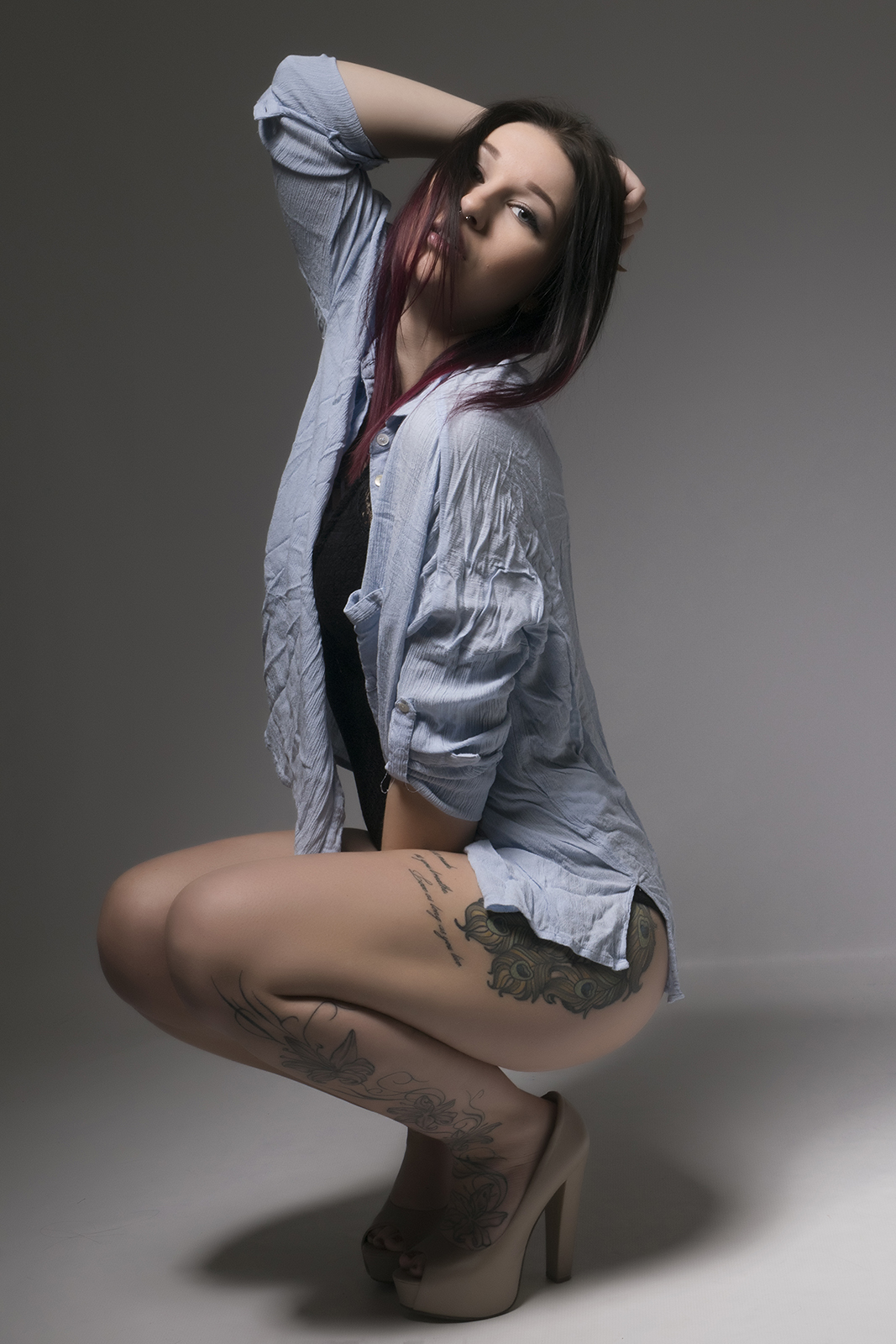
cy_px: 672
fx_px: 2687
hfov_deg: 18.9
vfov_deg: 28.1
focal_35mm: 72
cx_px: 448
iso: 200
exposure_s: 1/100
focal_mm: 48
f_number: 20
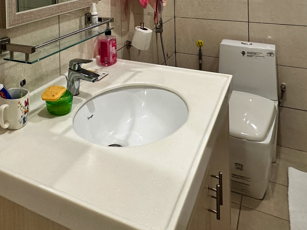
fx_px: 328
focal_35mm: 37
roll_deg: +1.4
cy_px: -37
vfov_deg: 32.7
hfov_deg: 48.6
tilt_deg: -1.3
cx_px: 85
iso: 200
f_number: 2.2
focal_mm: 2.22
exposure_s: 1/100
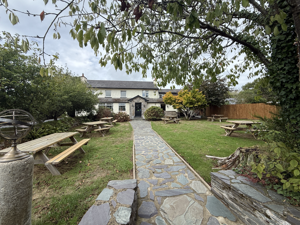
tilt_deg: +2.2
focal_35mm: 14
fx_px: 121
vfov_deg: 85.7
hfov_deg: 102.1
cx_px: 150
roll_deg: +0.2
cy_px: 112
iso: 64
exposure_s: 1/1189
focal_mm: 2.22
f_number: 2.2
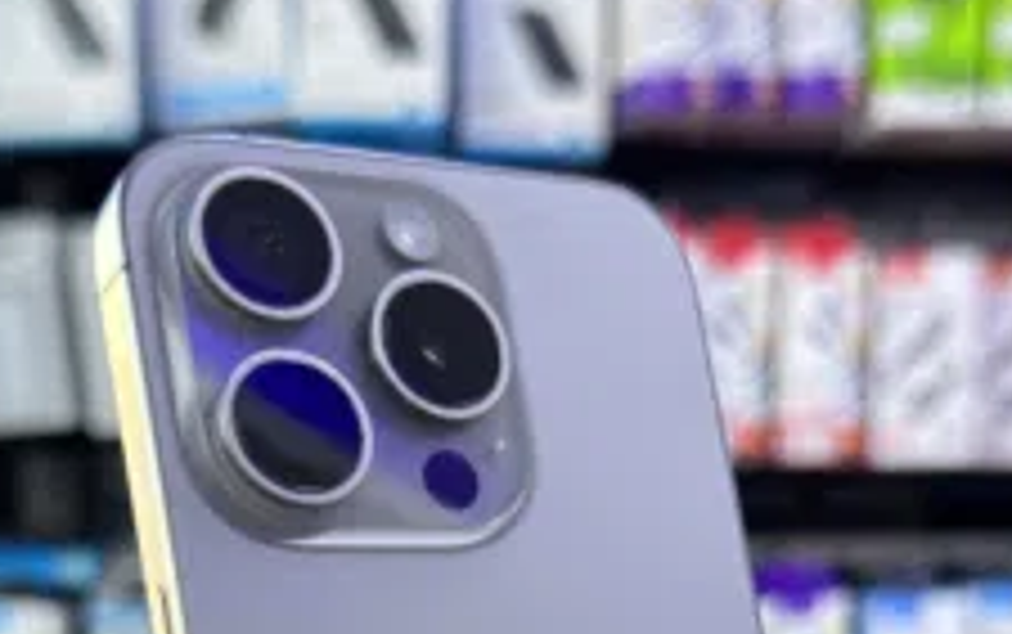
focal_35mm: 66
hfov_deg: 31.0
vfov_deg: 18.3
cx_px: 490
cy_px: 850
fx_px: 1822
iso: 64
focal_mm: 6.76
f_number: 1.78
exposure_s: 1/156
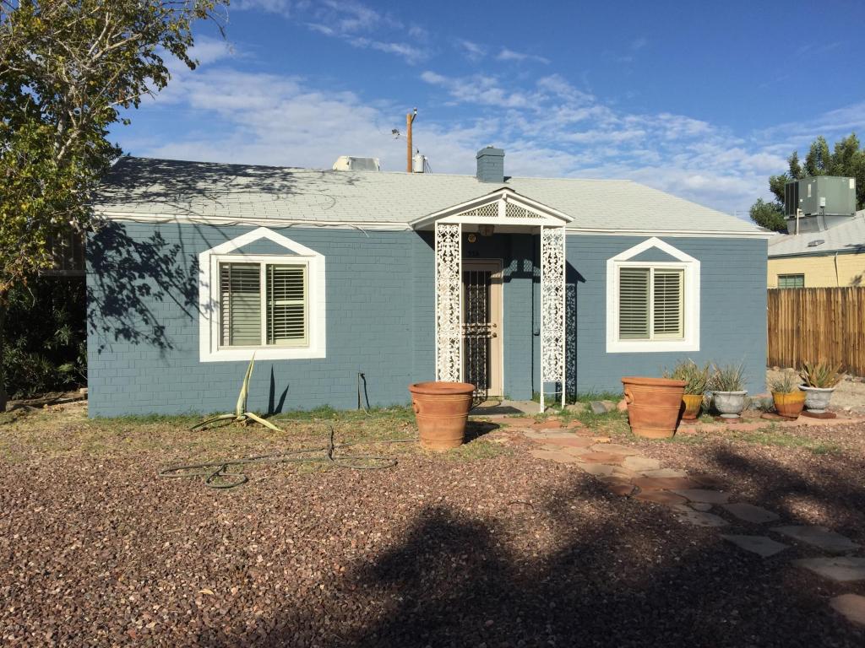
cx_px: 432
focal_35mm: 29
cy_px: 324
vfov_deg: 48.2
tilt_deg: -0.4
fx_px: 725
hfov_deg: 61.7
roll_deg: -0.9
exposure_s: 1/3968
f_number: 2.2
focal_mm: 4.15
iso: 32
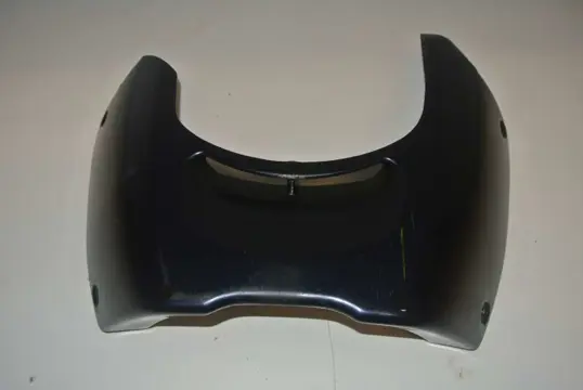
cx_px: 292
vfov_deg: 37.9
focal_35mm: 35
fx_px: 567
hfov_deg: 54.4
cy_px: 195
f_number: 4
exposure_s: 1/60
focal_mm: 13.1
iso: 200
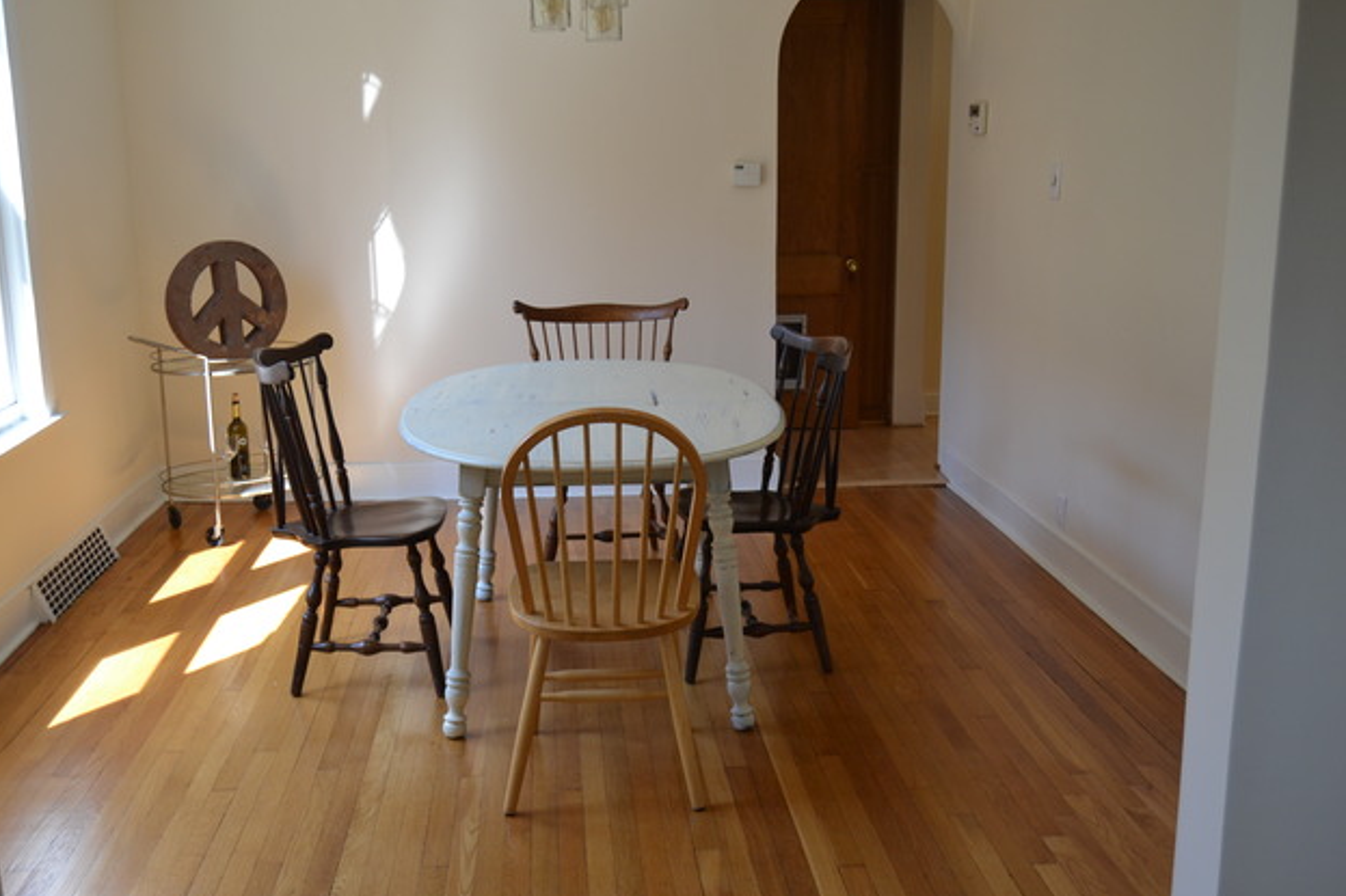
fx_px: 1383
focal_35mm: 37
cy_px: 457
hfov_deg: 51.9
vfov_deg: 35.9
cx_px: 657
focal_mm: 24
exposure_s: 1/100
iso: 400
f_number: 5
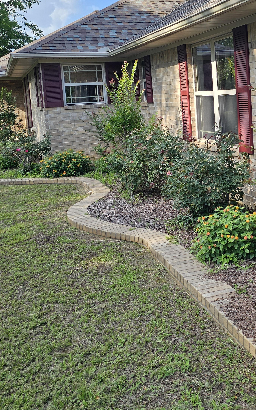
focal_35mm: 45
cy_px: 149
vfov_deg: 43.9
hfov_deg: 27.4
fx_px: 502
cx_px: 239
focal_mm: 6.3
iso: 10
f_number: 1.7
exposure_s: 1/273
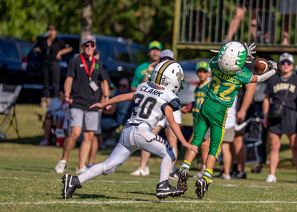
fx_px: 3168
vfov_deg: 3.8
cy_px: 110
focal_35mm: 376
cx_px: 212
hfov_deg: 5.4
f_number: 2.8
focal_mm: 200
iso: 250
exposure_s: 1/6400
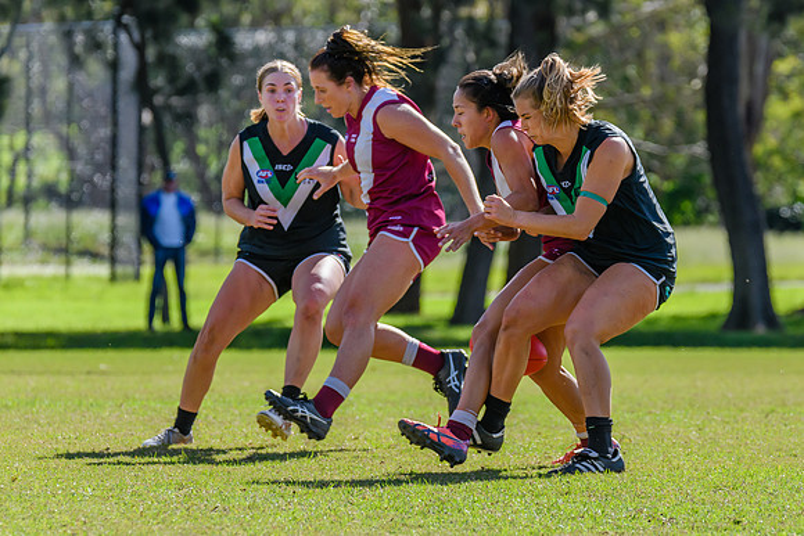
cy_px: 317
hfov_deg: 5.1
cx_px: 470
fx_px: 8951
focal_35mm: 401
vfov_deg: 3.4
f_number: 8
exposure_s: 1/1250
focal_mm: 270
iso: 800
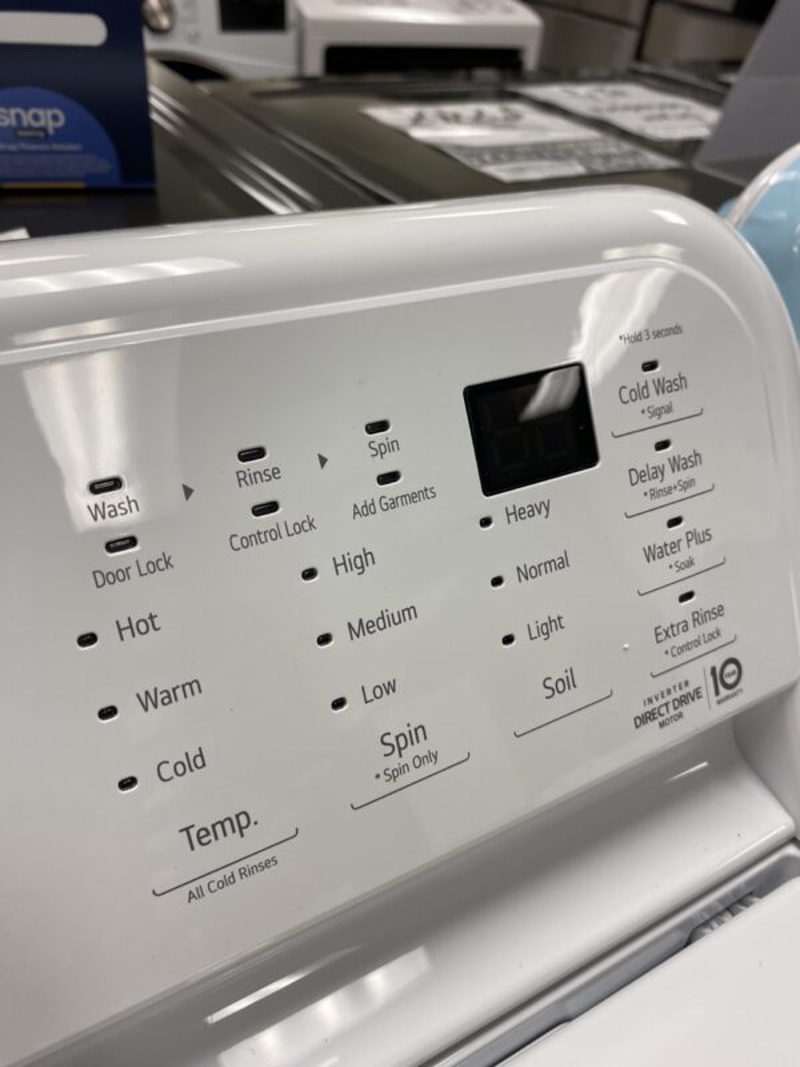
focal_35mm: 26
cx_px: 400
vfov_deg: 67.3
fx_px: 801
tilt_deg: -37.9
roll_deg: -6.5
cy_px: 534
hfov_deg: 53.1
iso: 50
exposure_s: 1/64
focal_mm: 4.25
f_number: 1.8
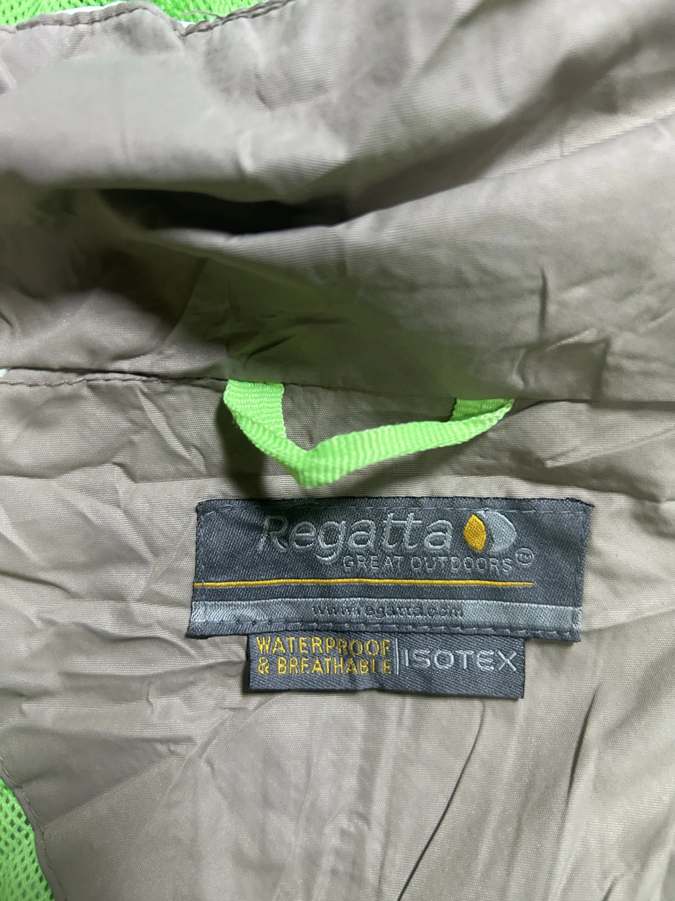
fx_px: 676
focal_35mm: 26
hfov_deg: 53.1
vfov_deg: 67.3
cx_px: 338
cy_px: 450
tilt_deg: -51.8
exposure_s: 1/50
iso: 250
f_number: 1.5
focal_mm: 5.7
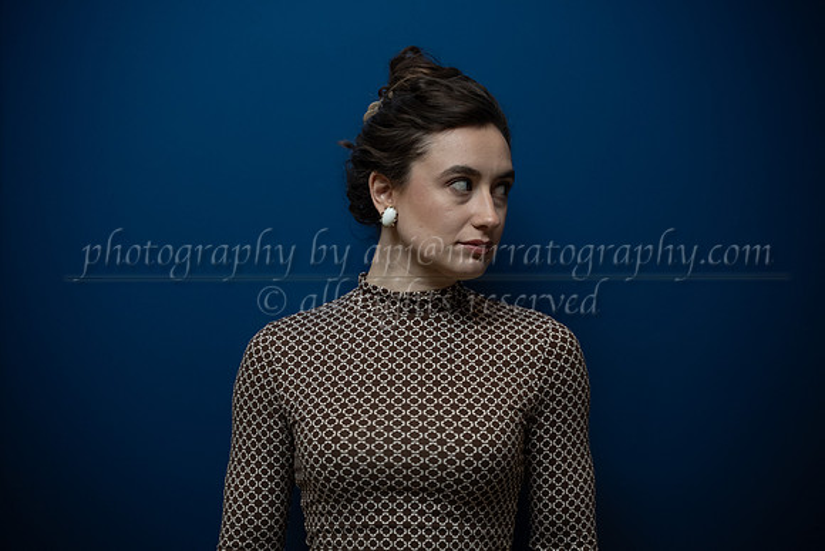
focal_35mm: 75
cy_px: 276
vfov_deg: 18.2
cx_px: 412
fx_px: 1719
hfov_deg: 27.0
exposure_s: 1/1250
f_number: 2.8
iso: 1600
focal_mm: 75
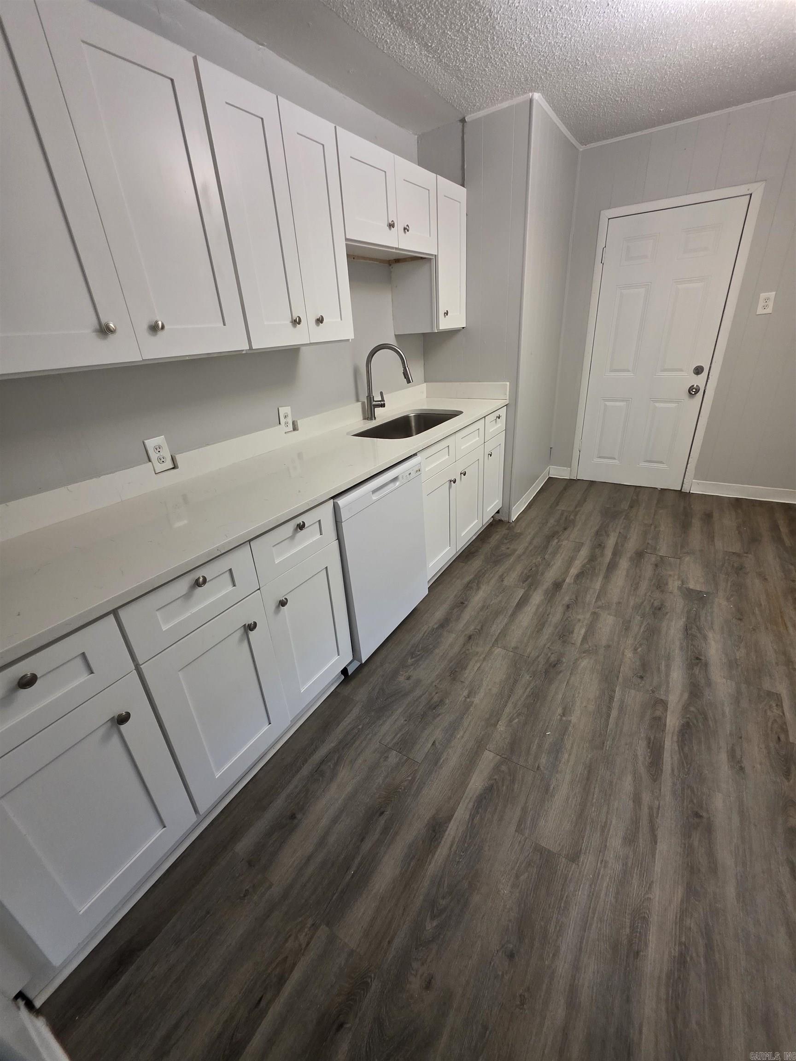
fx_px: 399
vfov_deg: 106.2
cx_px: 398
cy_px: 530
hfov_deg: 89.9
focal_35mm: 13
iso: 320
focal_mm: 2.2
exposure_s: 1/60
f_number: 1.9
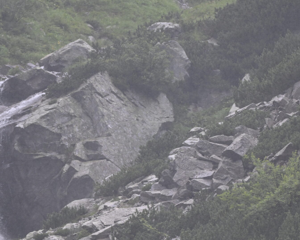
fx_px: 9518
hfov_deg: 1.8
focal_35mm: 1072
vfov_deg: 1.4
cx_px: 136
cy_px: 164
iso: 400
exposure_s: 1/640
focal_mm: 600
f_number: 6.3
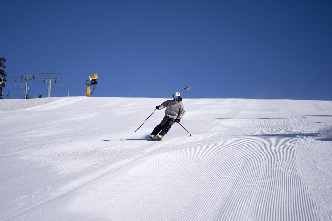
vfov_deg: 19.5
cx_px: 166
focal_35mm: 70
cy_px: 110
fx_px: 645
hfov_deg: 28.8
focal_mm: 70
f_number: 2.8
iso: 100
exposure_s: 1/4000
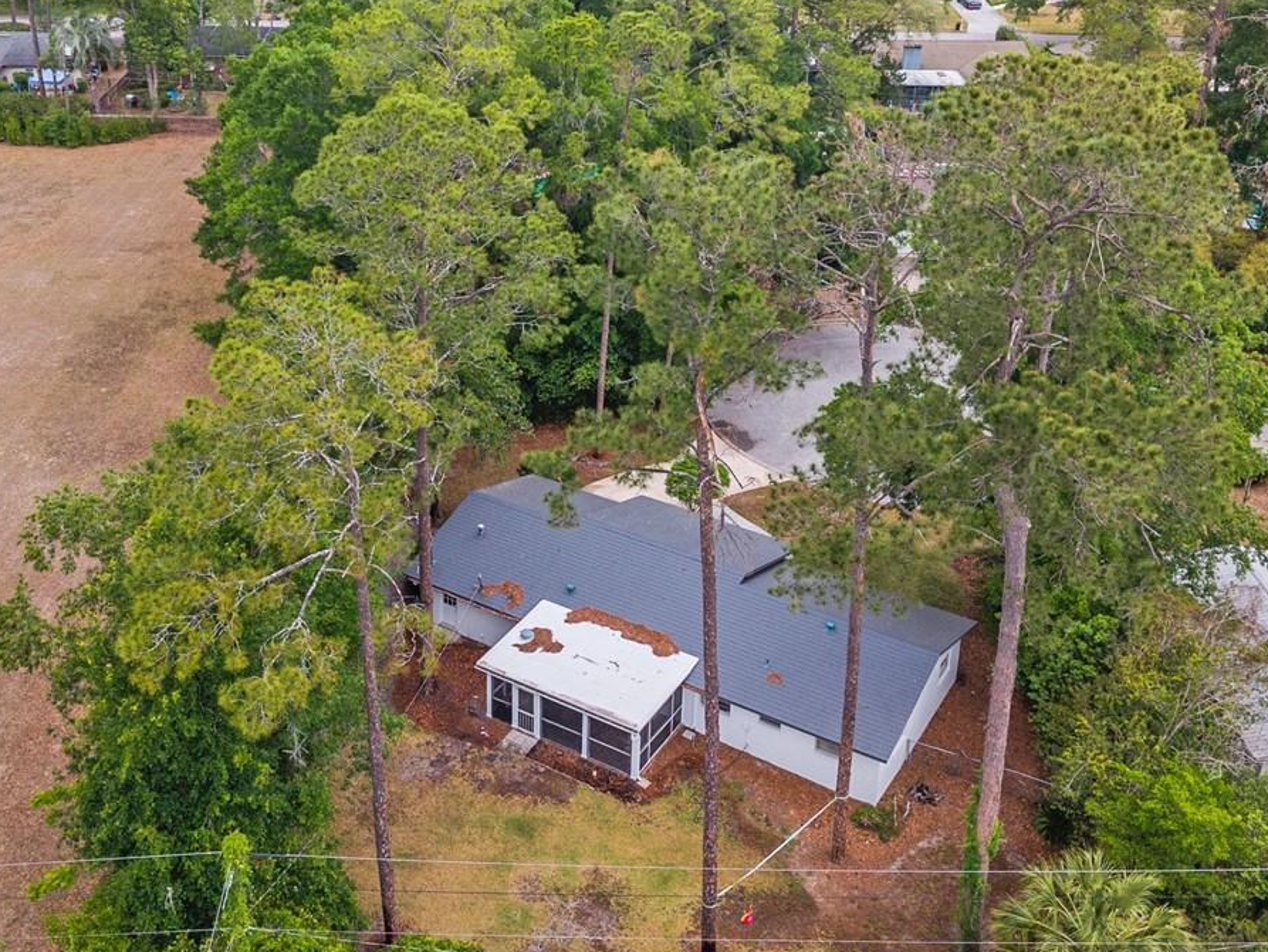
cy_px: 269
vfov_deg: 33.1
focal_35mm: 43
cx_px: 574
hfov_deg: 43.8
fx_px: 1575
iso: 250
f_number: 1.8
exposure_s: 1/1250
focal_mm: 8.67
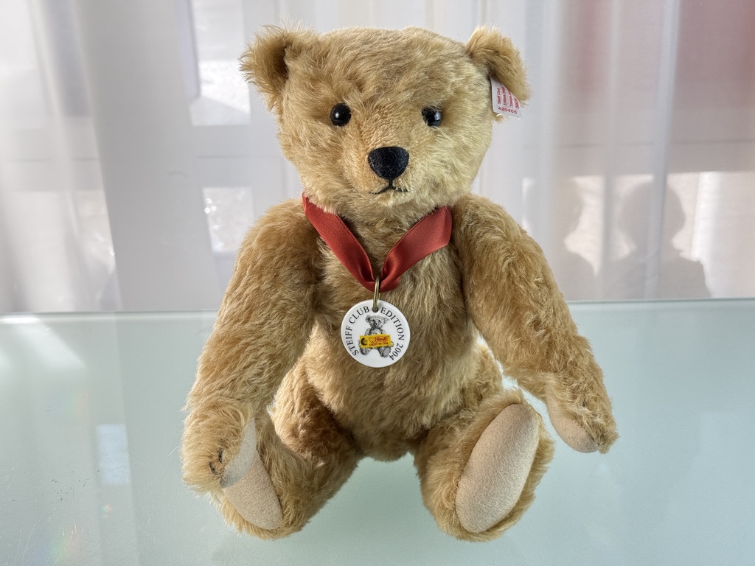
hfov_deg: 39.7
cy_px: 283
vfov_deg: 30.3
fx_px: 1047
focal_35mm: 48
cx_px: 378
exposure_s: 1/252
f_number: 1.78
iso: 80
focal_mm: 6.76
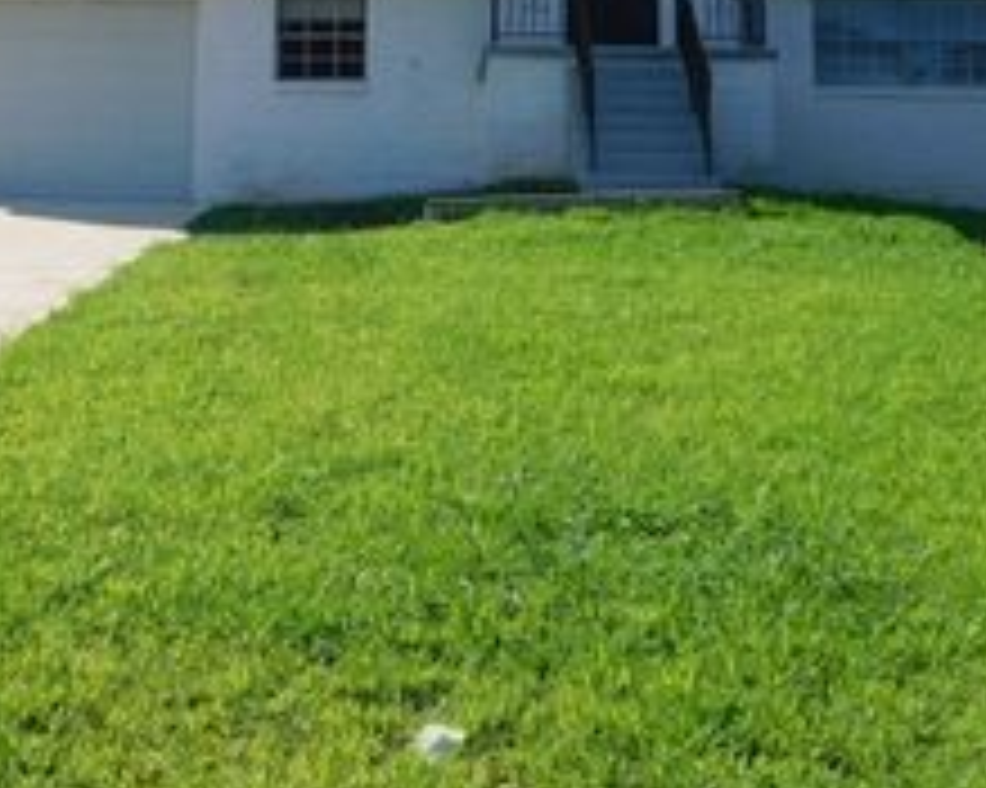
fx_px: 1954
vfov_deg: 22.3
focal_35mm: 67
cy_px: 92
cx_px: 293
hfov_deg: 28.1
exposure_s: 1/1250
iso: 125
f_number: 3.2
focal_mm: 5.3
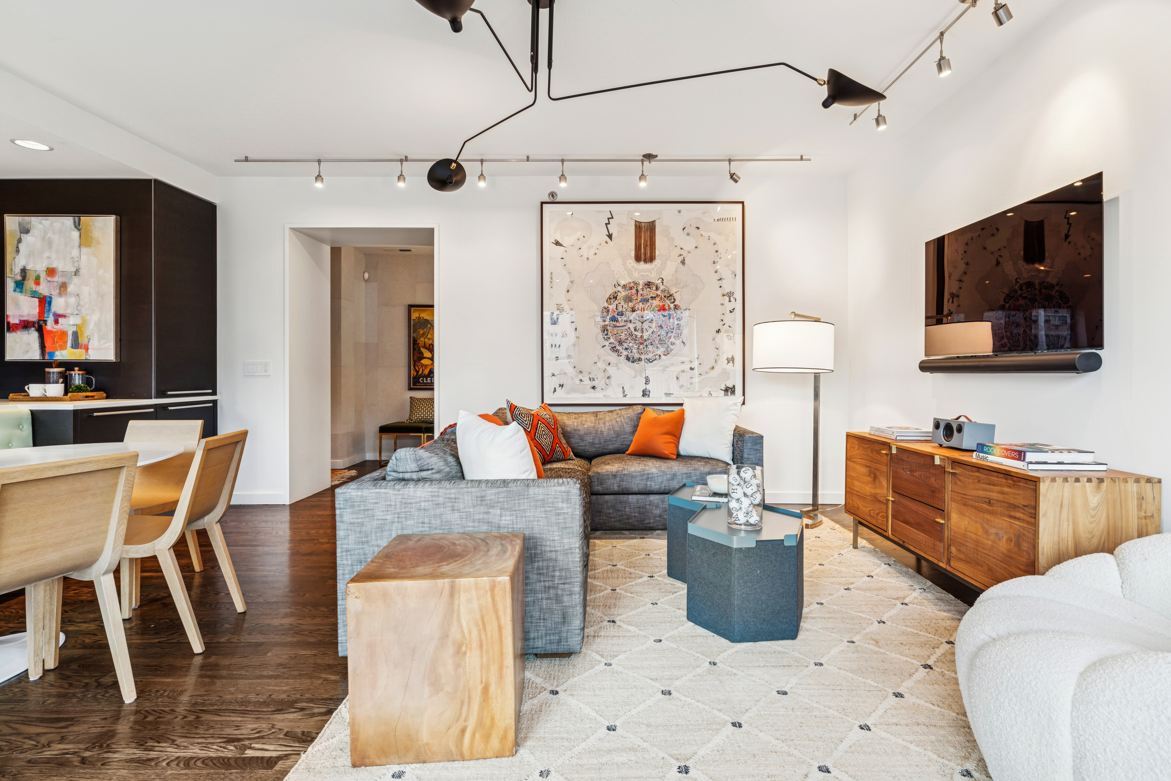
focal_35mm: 17
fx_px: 553
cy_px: 379
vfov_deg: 70.4
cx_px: 598
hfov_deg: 93.3
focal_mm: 16
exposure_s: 1/10
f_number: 8
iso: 320
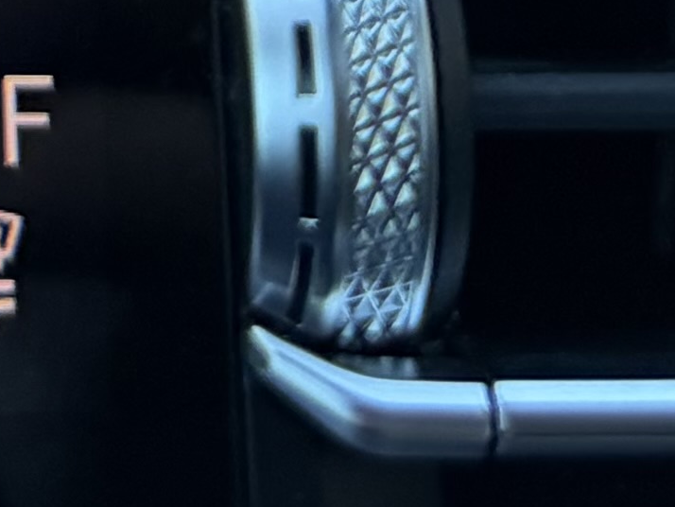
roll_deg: -1.3
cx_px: -839
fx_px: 3745
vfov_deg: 6.4
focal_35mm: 192
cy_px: -1466
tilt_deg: -19.3
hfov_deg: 9.4
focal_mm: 6.76
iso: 160
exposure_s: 1/152
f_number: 1.78
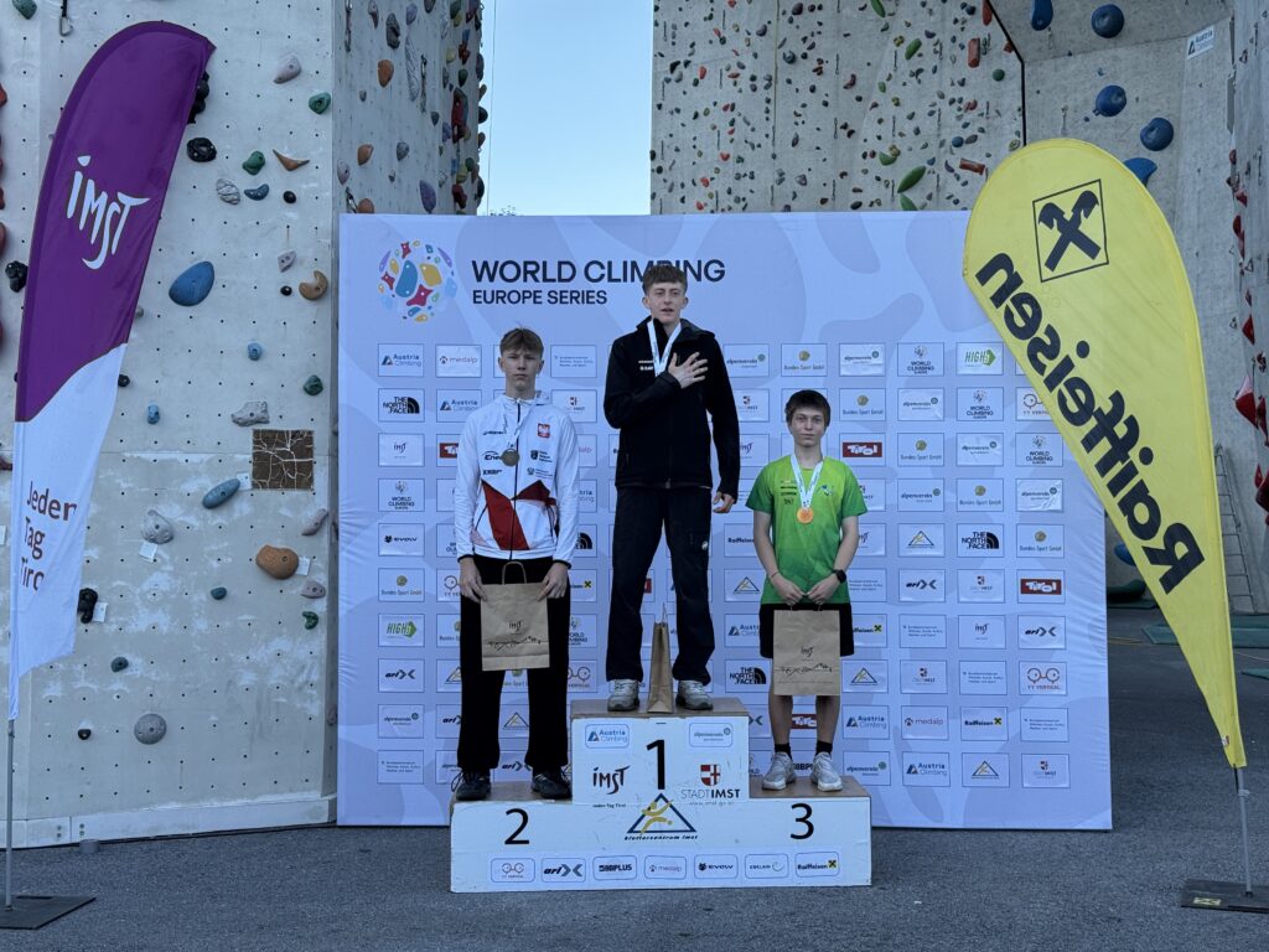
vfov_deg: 30.3
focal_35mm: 48
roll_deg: -0.8
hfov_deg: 39.7
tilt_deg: -0.1
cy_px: 476
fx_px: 1760
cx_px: 634
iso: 64
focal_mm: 6.76
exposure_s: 1/527
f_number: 1.78
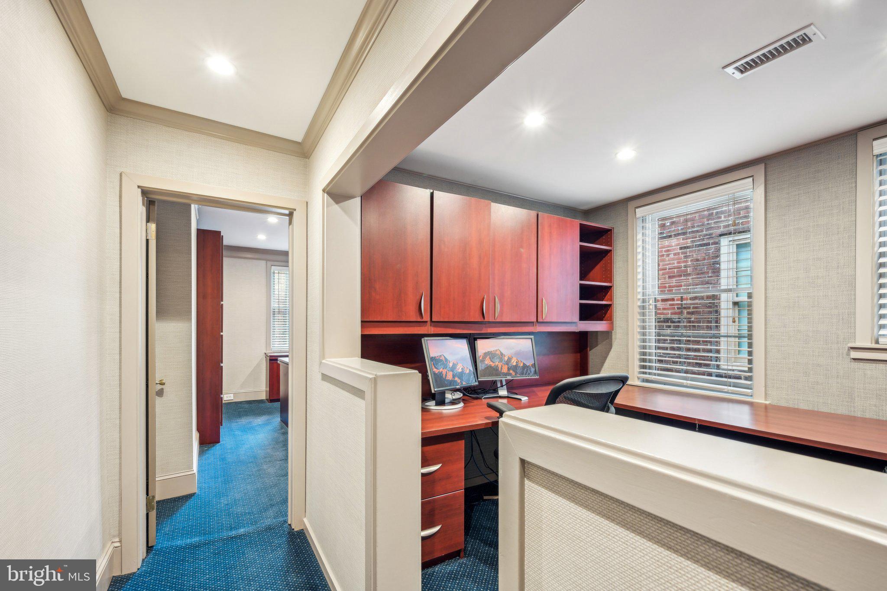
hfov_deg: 96.7
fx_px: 394
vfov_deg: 73.7
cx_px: 444
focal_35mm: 16
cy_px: 296
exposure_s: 1/2
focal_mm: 16
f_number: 8
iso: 400
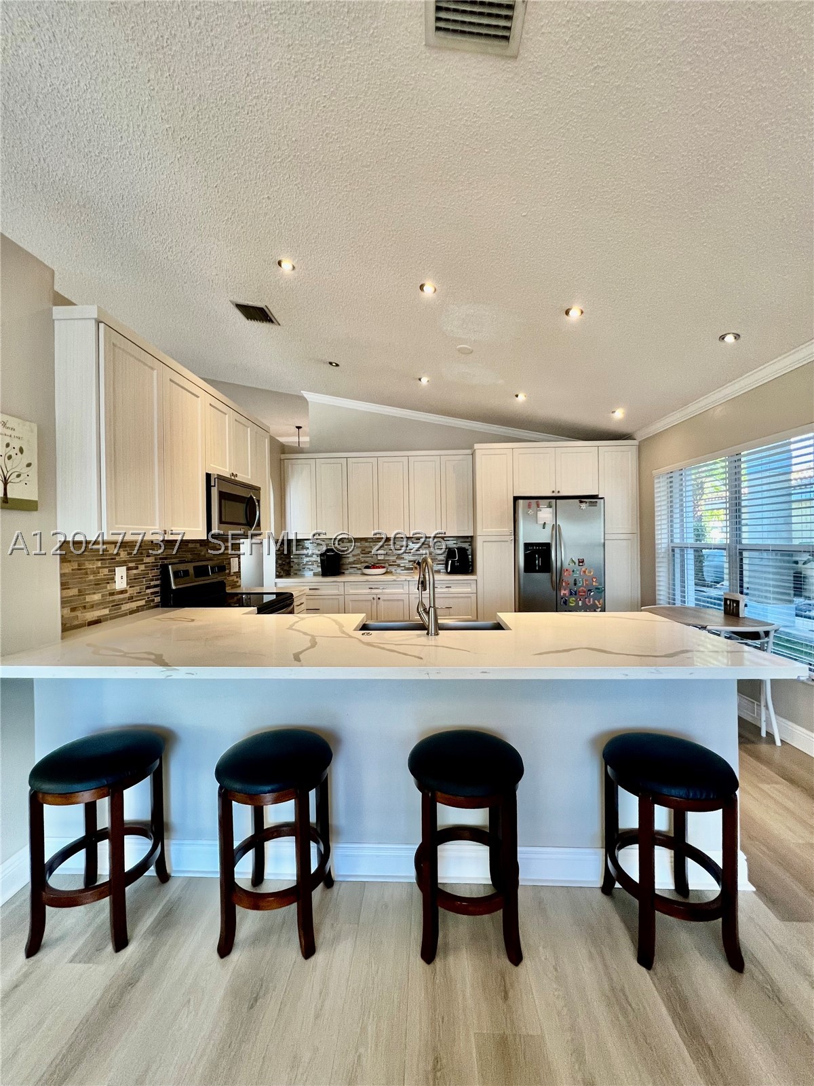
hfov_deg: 89.9
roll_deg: +0.2
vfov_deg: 106.2
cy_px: 543
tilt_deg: -0.3
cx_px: 407
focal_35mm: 13
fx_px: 408
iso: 125
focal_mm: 1.57
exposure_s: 1/60
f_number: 1.8
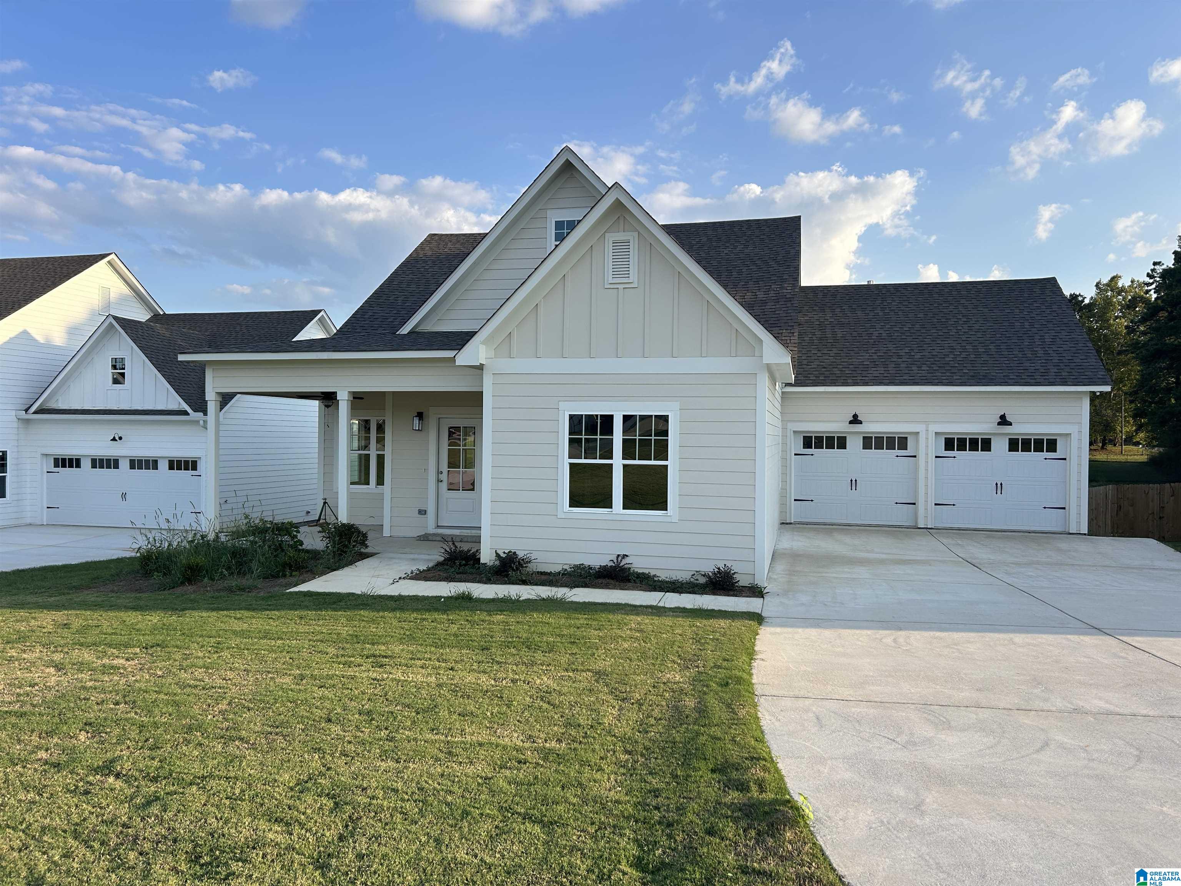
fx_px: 887
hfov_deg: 67.3
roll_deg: -0.4
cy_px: 443
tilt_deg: +0.0
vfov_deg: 53.1
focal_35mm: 26
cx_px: 590
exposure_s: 1/1934
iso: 50
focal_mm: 5.7
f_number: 1.5
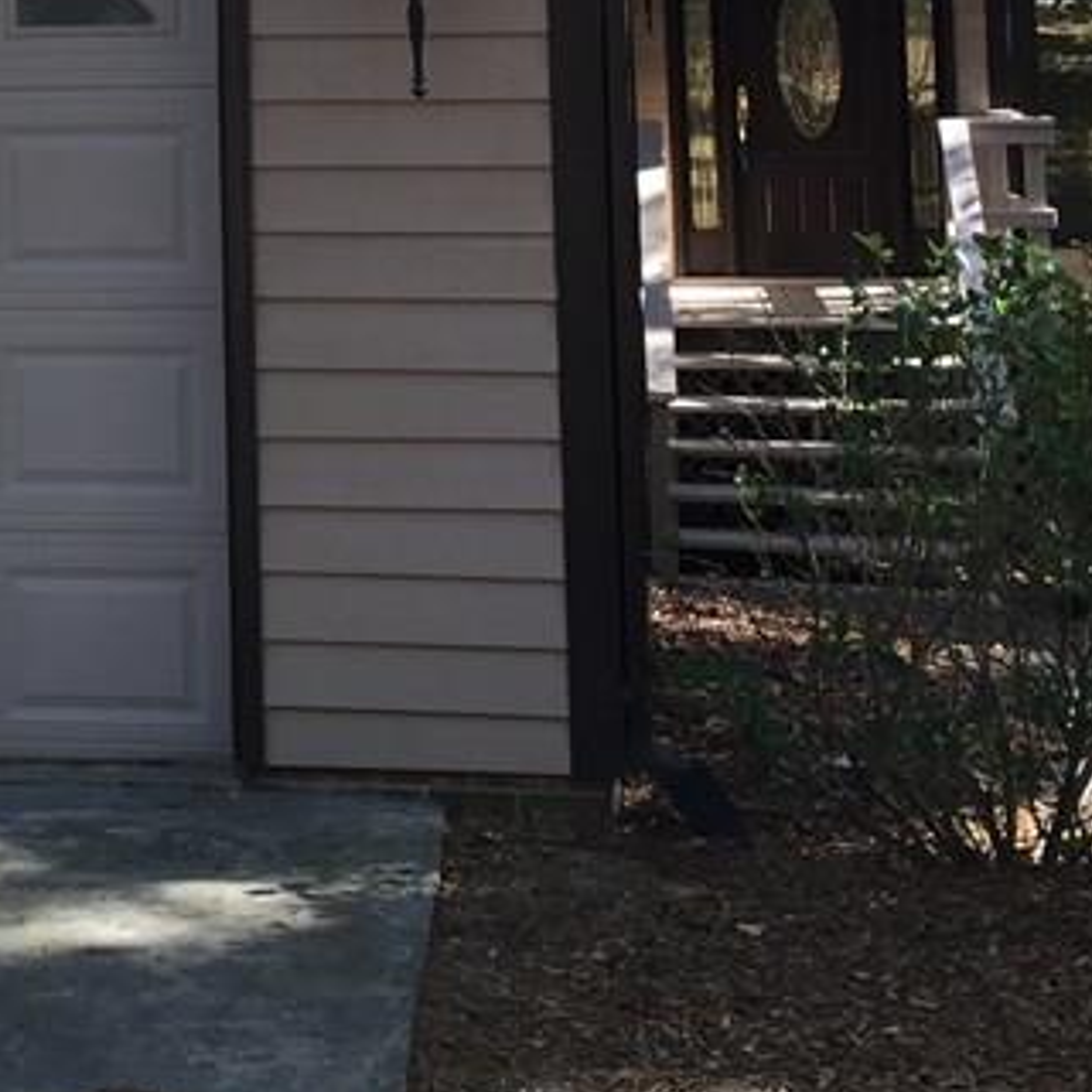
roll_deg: +0.2
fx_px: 2927
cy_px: -123
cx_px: 78
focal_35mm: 82
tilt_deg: +4.0
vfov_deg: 20.1
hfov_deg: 20.6
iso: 32
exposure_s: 1/120
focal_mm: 4.15
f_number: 2.2
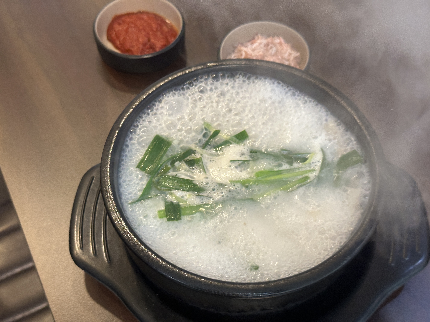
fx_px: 596
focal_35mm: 48
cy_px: 161
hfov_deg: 39.7
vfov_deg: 30.3
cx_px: 215
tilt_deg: -53.2
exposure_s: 1/60
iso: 250
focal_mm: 6.86
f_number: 1.78
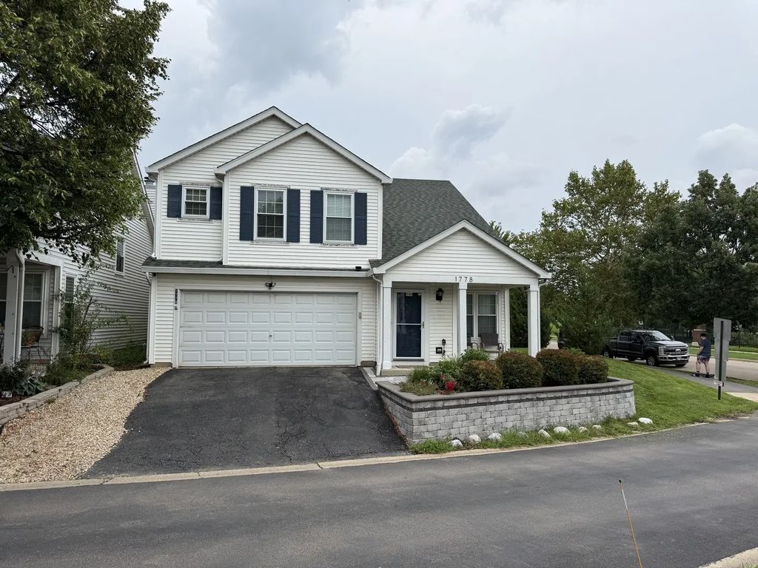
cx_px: 379
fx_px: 526
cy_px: 284
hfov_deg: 71.6
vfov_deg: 56.8
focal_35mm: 24
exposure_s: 1/1553
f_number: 1.78
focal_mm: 6.76
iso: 80
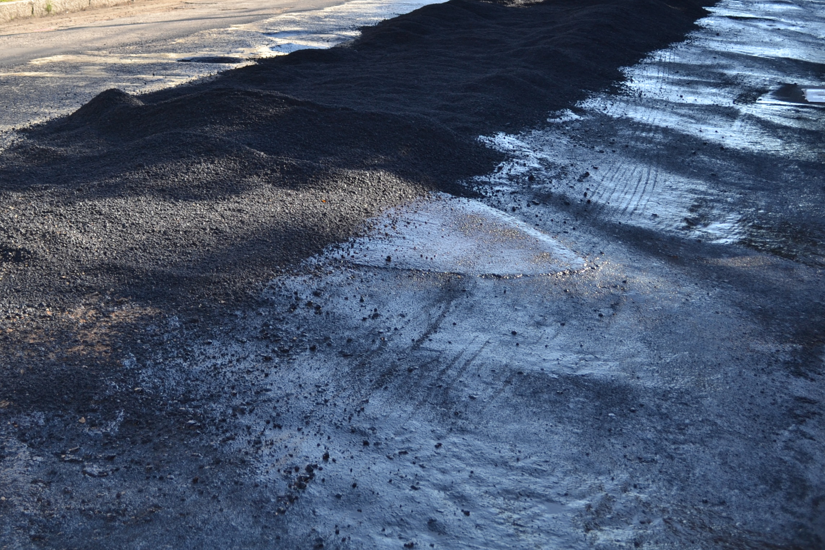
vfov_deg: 22.9
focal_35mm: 59
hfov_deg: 33.9
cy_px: 185
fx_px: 1352
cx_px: 387
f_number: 4.5
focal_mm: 26
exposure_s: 1/200
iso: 100
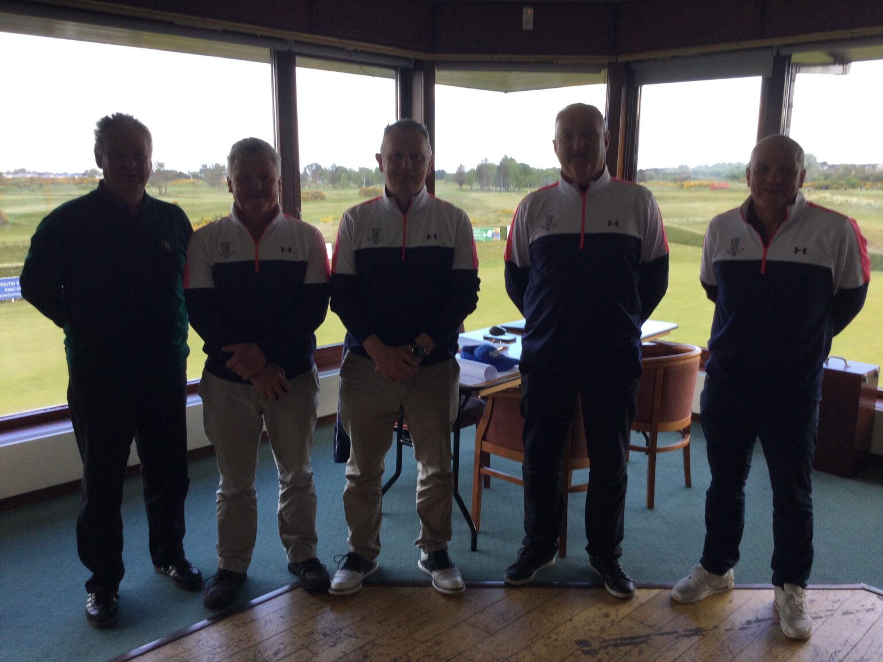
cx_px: 442
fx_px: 791
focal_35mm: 31
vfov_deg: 45.4
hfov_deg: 58.4
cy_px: 331
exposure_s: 1/100
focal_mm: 3.3
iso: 25
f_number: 2.4
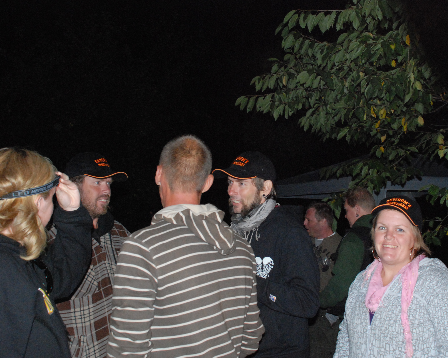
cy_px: 175
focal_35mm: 45
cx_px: 263
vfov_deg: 33.4
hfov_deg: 41.0
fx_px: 597
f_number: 5.6
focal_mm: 24
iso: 1600
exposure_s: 1/60
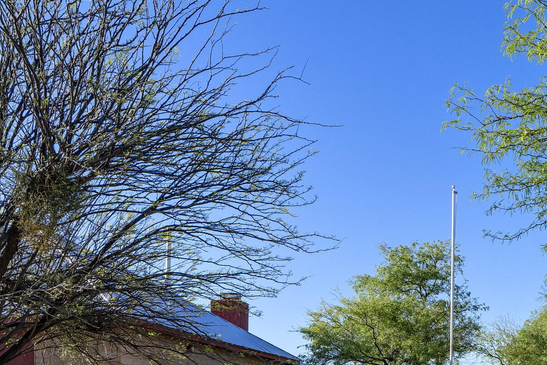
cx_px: 498
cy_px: 417
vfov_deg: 28.5
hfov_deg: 42.4
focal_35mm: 42
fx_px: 638
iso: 100
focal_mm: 18
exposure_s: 1/160
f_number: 9
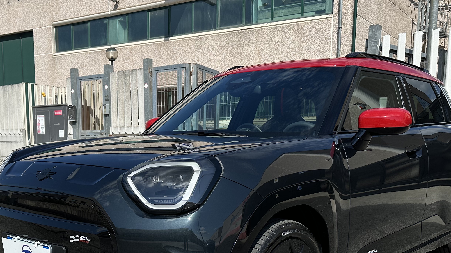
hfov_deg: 47.2
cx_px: 189
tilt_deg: -9.1
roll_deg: +0.2
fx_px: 514
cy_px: 225
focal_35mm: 43
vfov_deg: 26.8
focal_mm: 6.86
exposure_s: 1/6211
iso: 80
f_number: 1.78
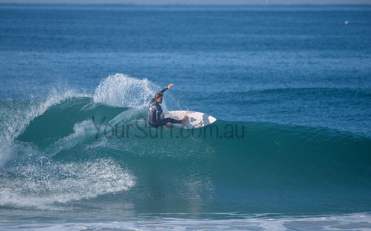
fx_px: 5882
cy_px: 121
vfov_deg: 2.3
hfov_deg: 3.6
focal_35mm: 582
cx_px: 167
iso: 220
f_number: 5.6
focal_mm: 500
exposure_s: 1/2000
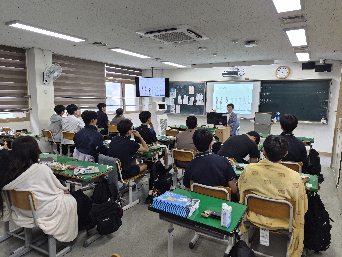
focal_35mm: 23
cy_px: 128
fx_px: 227
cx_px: 171
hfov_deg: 73.9
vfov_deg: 58.9
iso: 64
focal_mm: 5.4
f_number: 1.8
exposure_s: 1/120
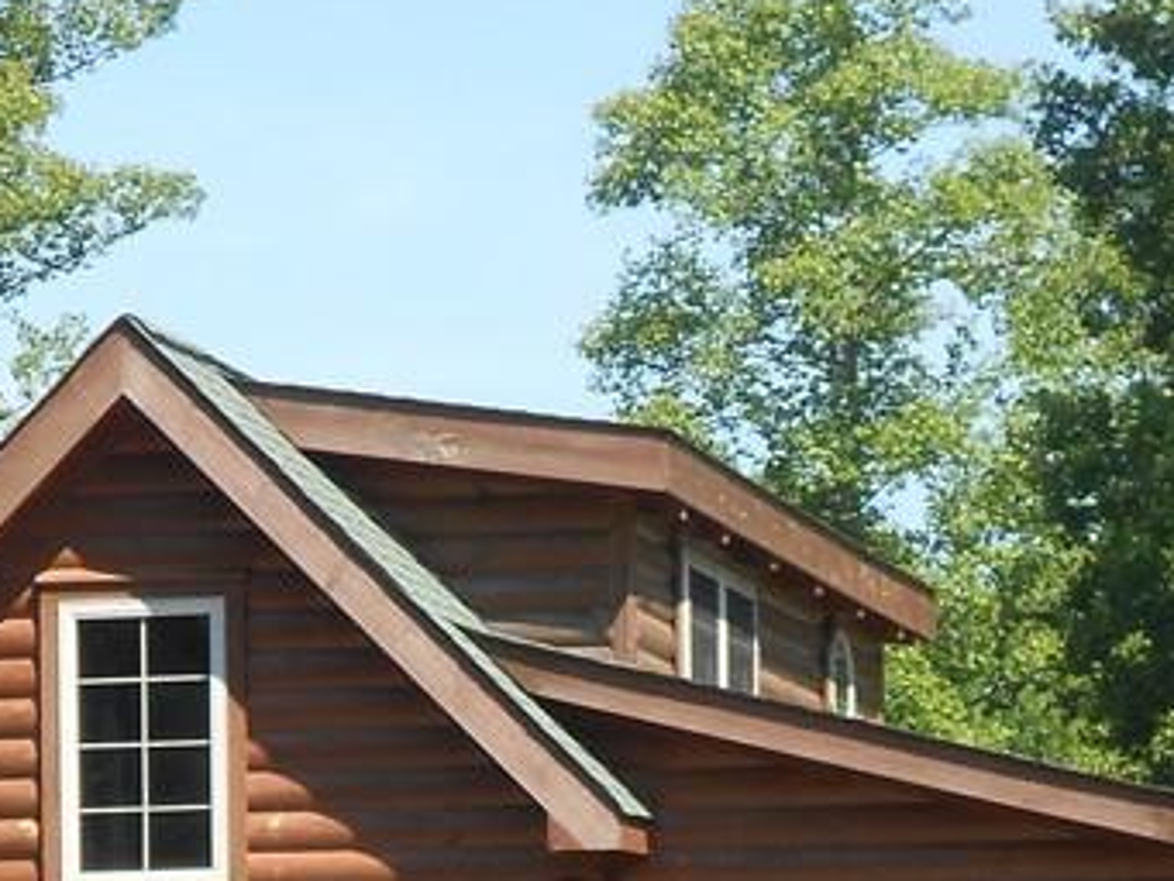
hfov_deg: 10.0
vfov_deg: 7.4
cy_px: 1225
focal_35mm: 198
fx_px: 6718
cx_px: 527
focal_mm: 11.6
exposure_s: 1/200
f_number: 5.3
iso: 80
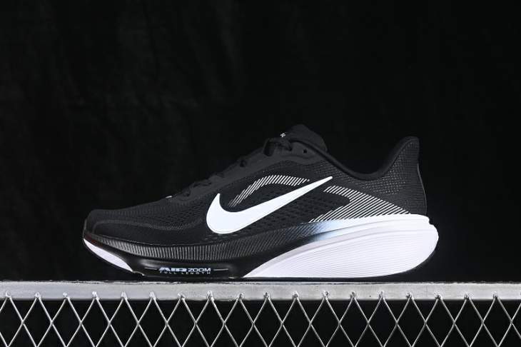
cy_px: 174
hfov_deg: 27.0
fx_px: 1085
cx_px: 260
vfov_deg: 18.2
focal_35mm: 75
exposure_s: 1/60
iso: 160
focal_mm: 50
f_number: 6.3
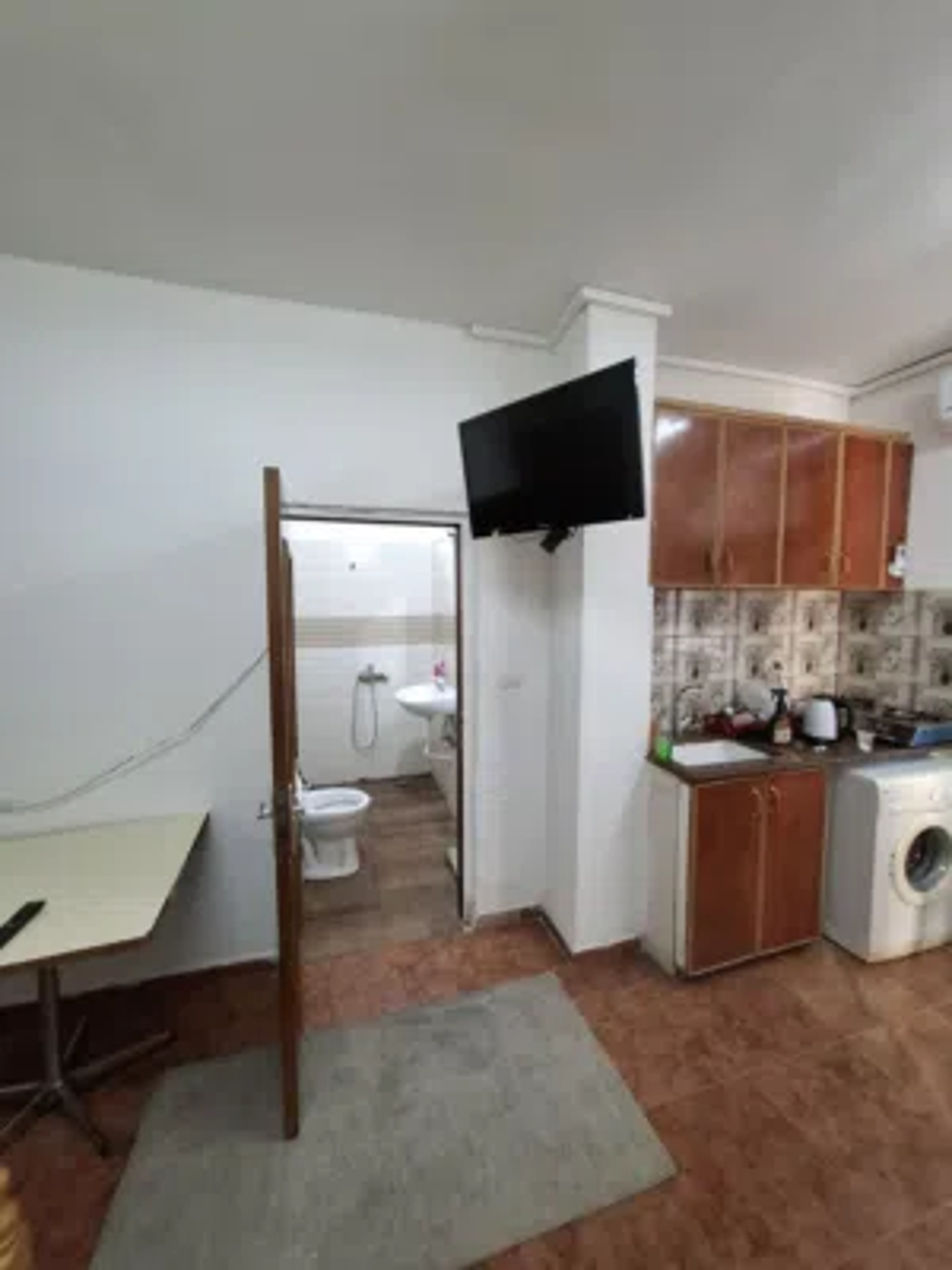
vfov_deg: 106.2
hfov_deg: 89.9
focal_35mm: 13
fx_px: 477
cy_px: 635
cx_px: 476
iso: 250
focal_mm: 1.74
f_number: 2.2
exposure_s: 1/25
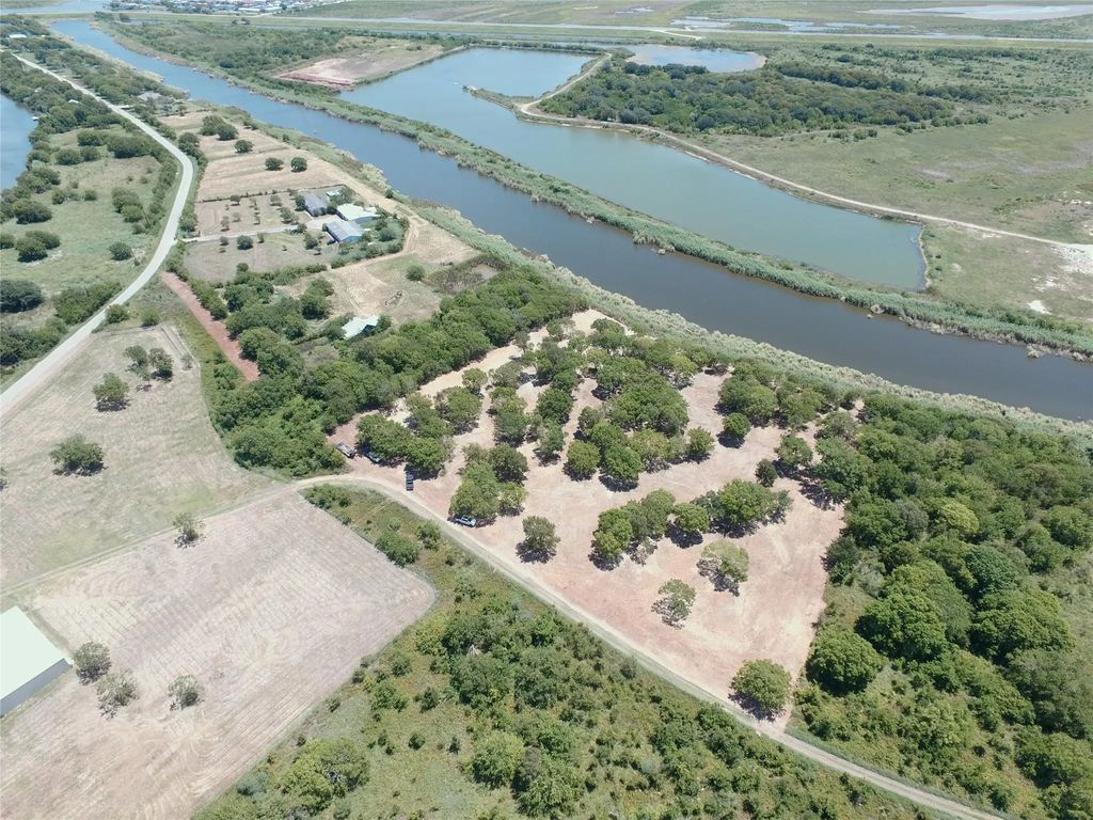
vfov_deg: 66.0
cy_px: 410
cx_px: 546
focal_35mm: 20
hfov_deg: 81.7
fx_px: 631
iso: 100
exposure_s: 1/380
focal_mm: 3.61
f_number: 2.8
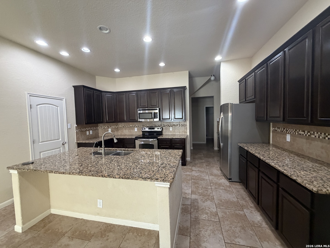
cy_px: 124
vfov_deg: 85.7
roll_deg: +1.8
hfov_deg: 102.1
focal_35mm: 14
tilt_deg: -2.8
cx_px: 165
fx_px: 133
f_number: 2.2
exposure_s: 1/60
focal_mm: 2.22
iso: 400
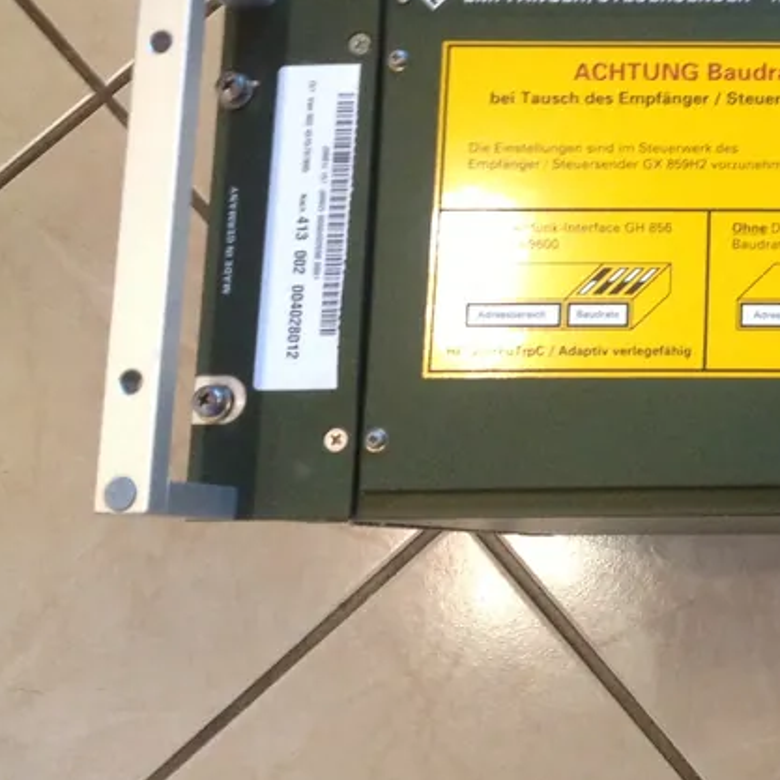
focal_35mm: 74
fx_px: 1886
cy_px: 187
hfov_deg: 21.9
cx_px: 898
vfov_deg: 23.1
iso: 200
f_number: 2.4
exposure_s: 1/15
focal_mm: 4.28
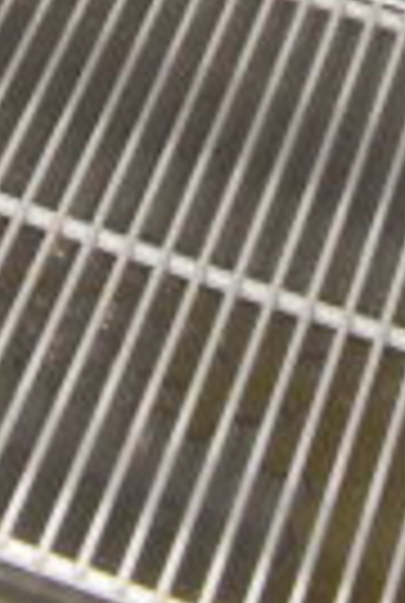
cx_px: -108
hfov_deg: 7.4
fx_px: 3089
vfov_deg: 8.7
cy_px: -1357
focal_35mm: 184
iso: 720
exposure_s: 1/30
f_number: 3.5
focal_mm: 18
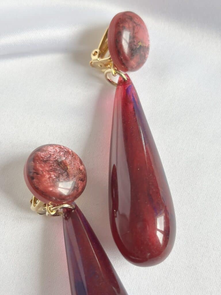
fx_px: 443
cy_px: 148
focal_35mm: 52
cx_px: 110
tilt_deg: -71.2
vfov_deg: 36.8
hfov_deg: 28.0
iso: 50
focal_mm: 5.96
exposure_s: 1/121
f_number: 1.6
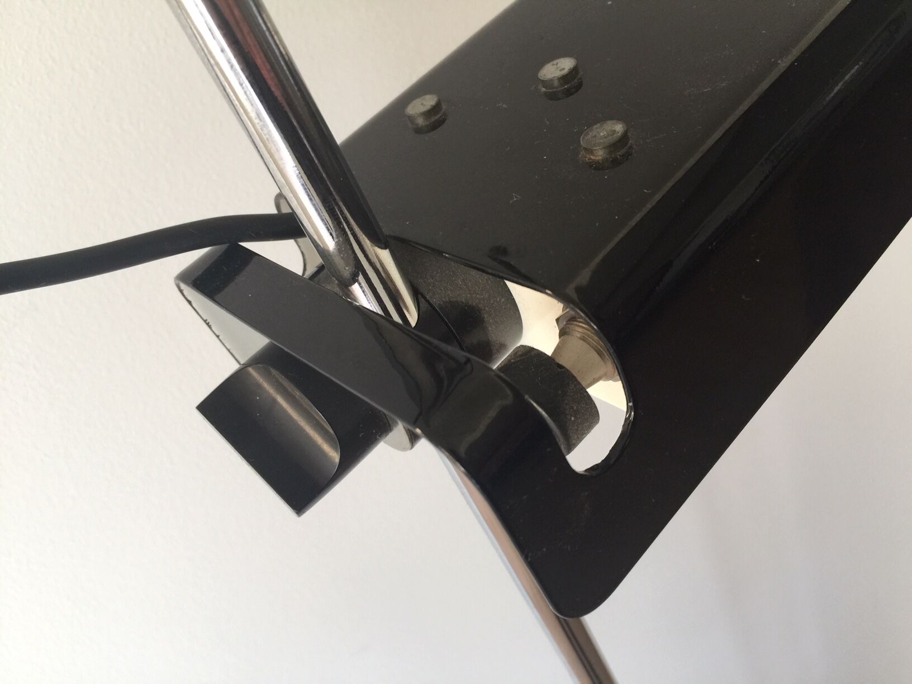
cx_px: 456
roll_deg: +27.1
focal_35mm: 29
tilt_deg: -38.7
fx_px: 764
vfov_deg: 48.2
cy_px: 342
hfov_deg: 61.7
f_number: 2.2
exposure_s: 1/33
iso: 64
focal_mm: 4.15
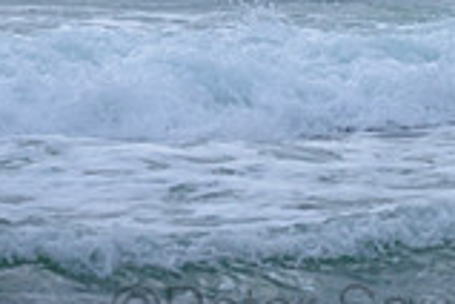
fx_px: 11298
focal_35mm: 894
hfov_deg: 2.3
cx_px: 277
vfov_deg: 1.5
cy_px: -284
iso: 800
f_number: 7.1
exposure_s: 1/2000
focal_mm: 200
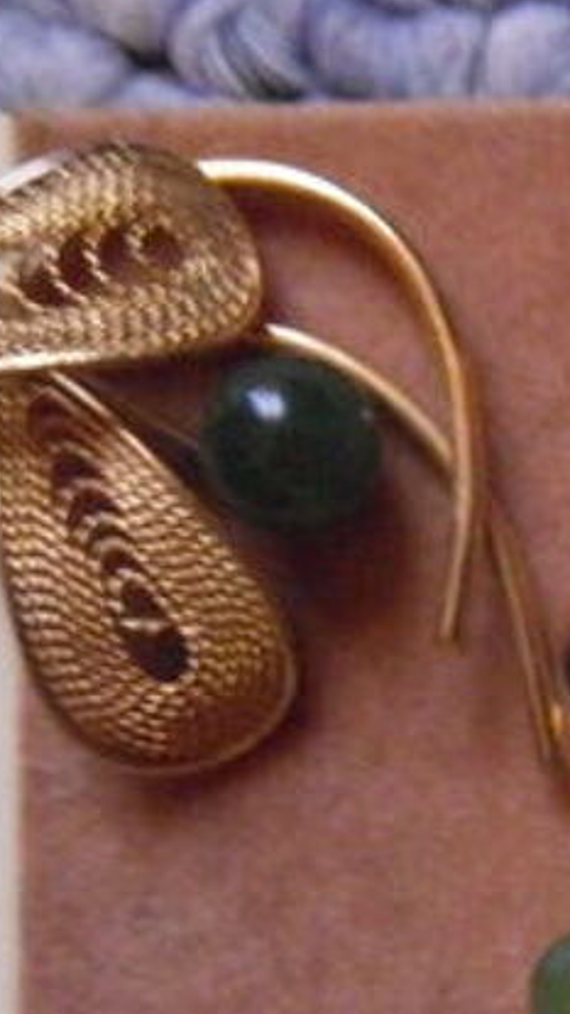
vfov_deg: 23.1
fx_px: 2471
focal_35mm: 92
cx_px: 834
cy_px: 634
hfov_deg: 12.6
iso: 800
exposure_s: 1/8
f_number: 3.5
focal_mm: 6.3
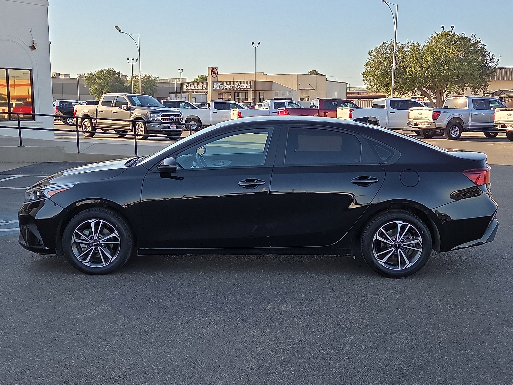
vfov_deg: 36.0
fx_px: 593
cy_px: 192
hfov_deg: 46.8
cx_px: 256
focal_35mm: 40
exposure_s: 1/1000
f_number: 1.8
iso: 25
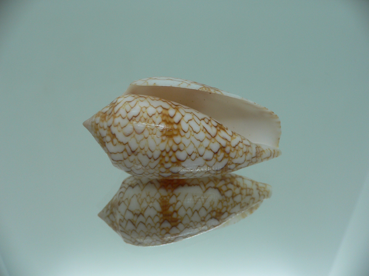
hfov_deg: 52.6
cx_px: 184
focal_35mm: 35
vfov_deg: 40.7
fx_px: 373
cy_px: 138
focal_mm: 4.6
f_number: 2.8
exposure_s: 1/60
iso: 80
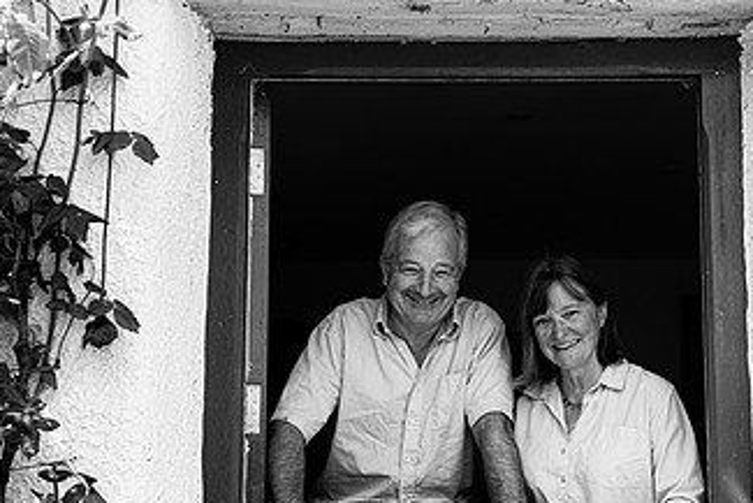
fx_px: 1402
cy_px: 291
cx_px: 456
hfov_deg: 30.0
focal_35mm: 67
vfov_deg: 20.3
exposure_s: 1/320
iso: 250
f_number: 5
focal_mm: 35
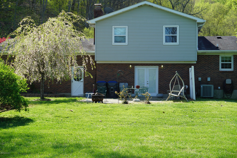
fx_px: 405
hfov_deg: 32.6
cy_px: 79
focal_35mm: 62
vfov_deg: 22.1
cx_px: 118
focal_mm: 41
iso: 100
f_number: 8
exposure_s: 1/100
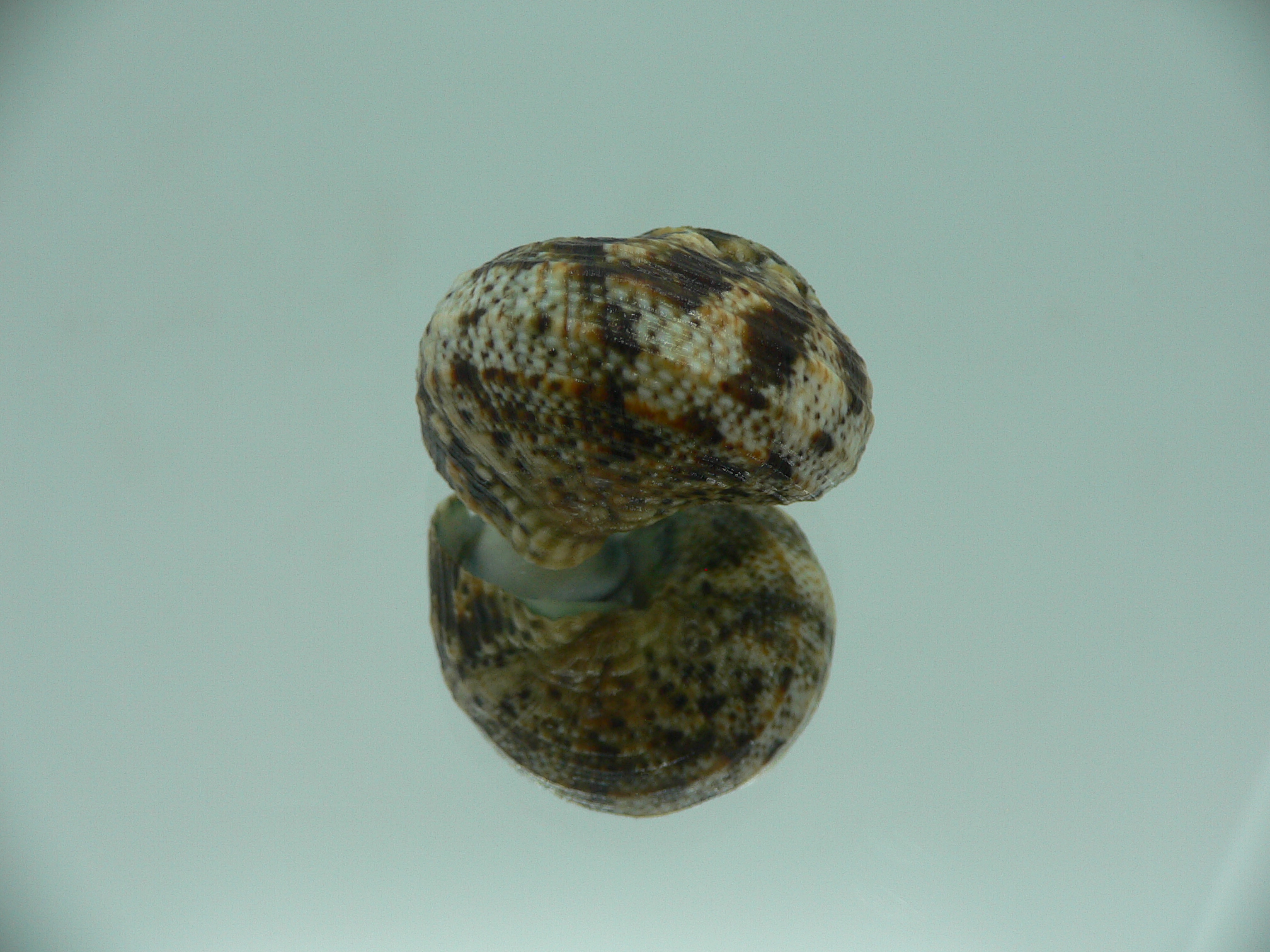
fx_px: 1284
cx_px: 635
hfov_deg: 52.6
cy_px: 476
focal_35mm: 35
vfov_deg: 40.7
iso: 80
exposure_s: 1/60
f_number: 2.8
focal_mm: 4.6
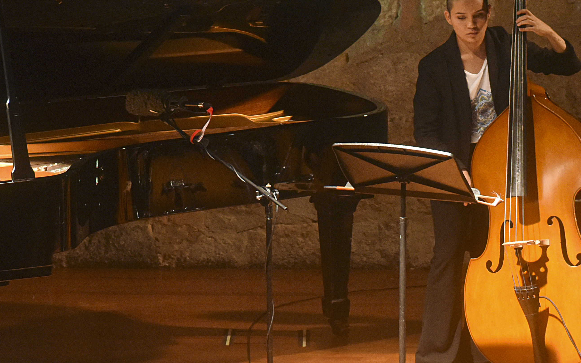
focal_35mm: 296
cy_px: 159
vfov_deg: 4.4
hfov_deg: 7.1
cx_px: 386
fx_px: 4687
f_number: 5
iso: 3200
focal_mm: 105
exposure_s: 1/250
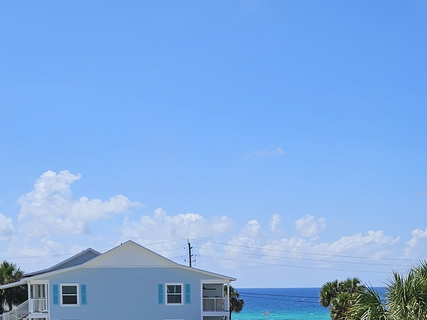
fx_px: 974
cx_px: 274
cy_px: 356
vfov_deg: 18.0
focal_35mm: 79
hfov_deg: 24.6
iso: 25
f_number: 1.8
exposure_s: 1/2977
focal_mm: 5.4
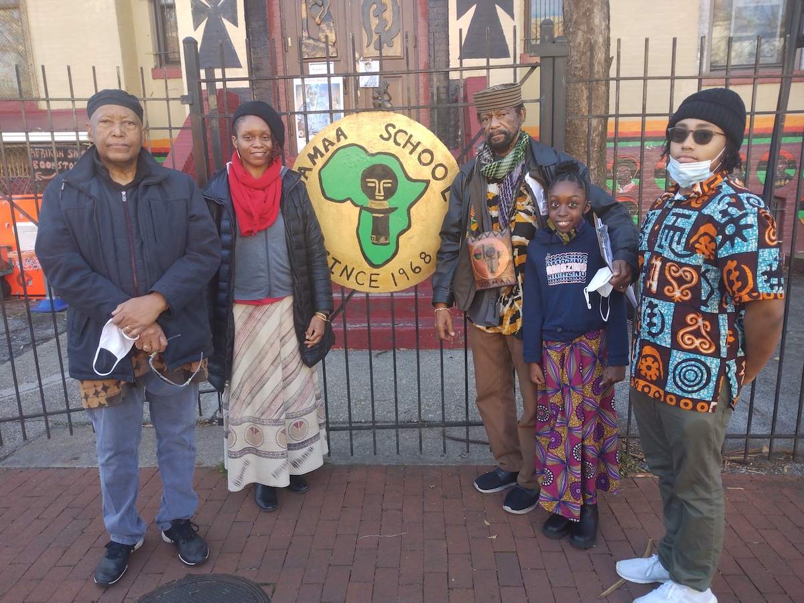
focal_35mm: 20
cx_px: 402
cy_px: 302
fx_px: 465
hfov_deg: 81.7
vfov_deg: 66.0
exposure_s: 1/120
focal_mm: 3.54
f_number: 2
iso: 157
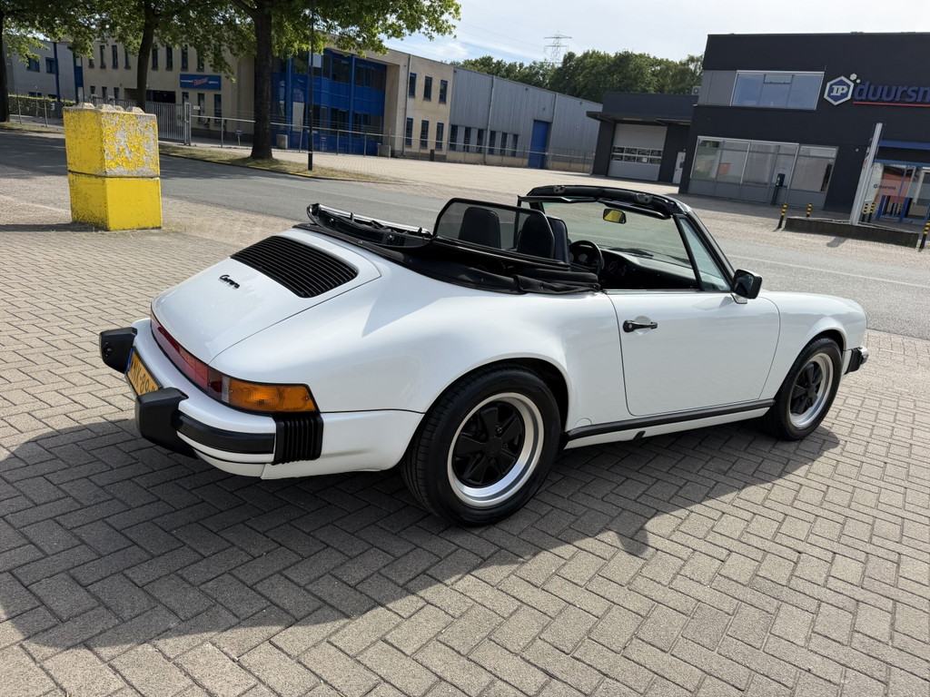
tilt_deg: -13.7
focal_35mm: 24
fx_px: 645
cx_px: 465
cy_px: 348
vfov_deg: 56.8
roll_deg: -6.1
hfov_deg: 71.6
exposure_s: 1/3953
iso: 80
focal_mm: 6.76
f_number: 1.78
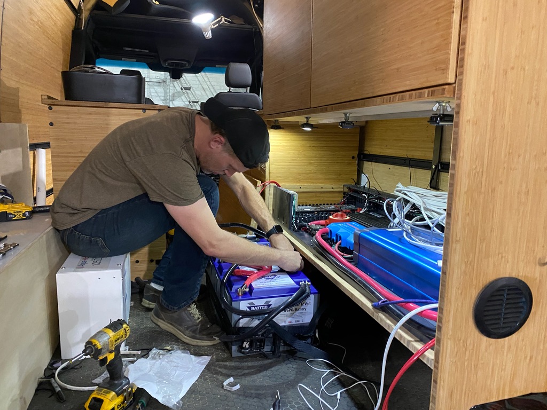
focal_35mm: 26
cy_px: 205
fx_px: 411
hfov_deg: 67.3
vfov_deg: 53.1
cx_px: 274
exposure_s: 1/28
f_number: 1.8
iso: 500
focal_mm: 4.25
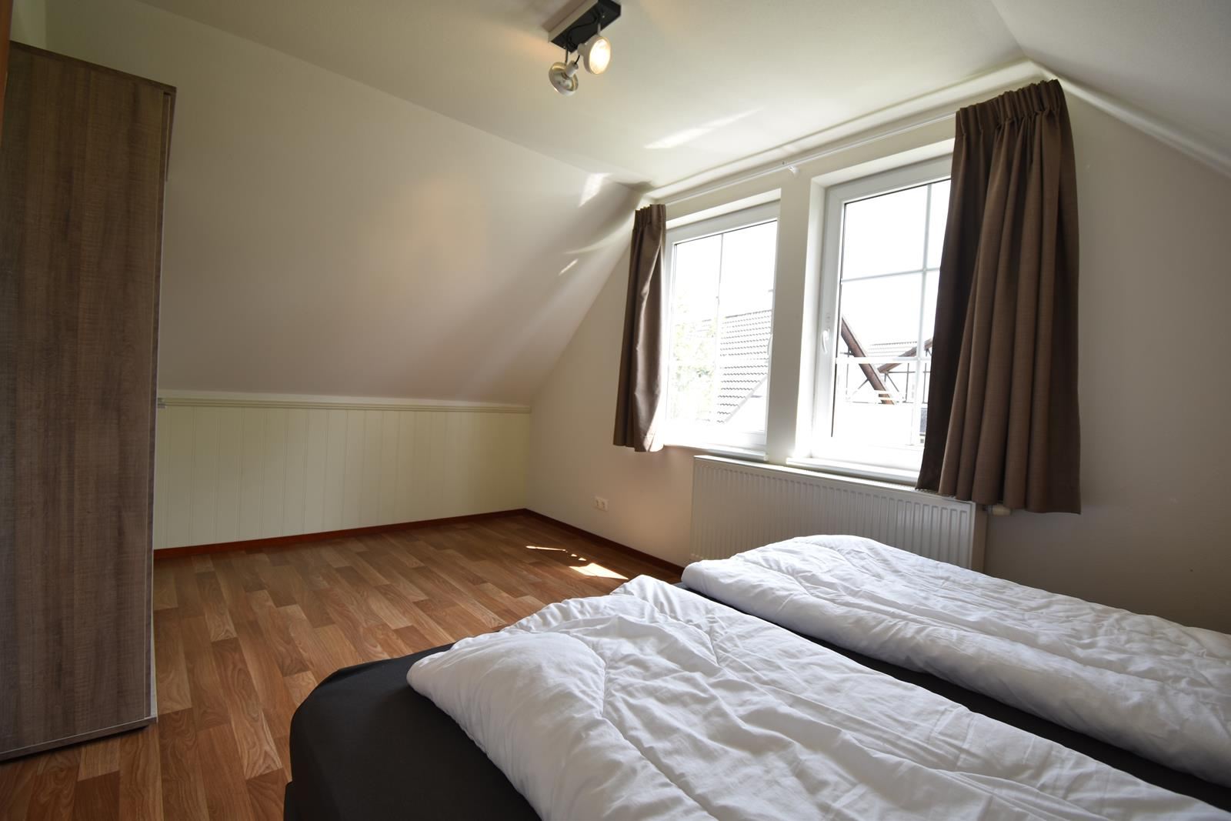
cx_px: 616
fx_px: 513
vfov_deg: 77.3
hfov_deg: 100.4
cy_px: 410
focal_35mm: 15
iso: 100
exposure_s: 1/30
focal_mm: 10
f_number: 4.5
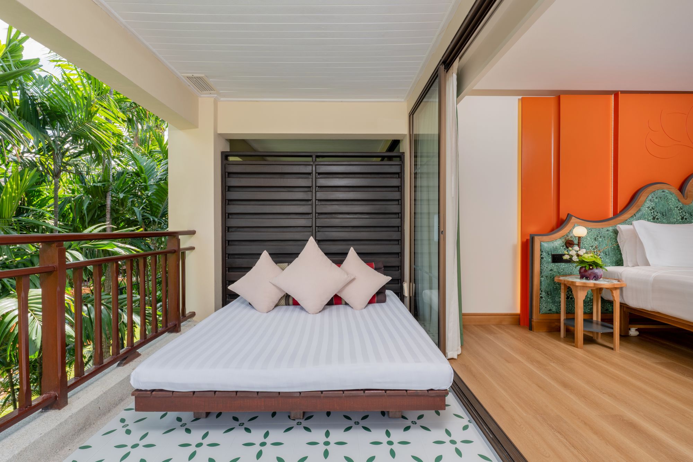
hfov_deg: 100.4
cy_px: 231
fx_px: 289
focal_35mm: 15
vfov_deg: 77.3
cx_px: 346
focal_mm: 15
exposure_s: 1/50
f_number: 9
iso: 200
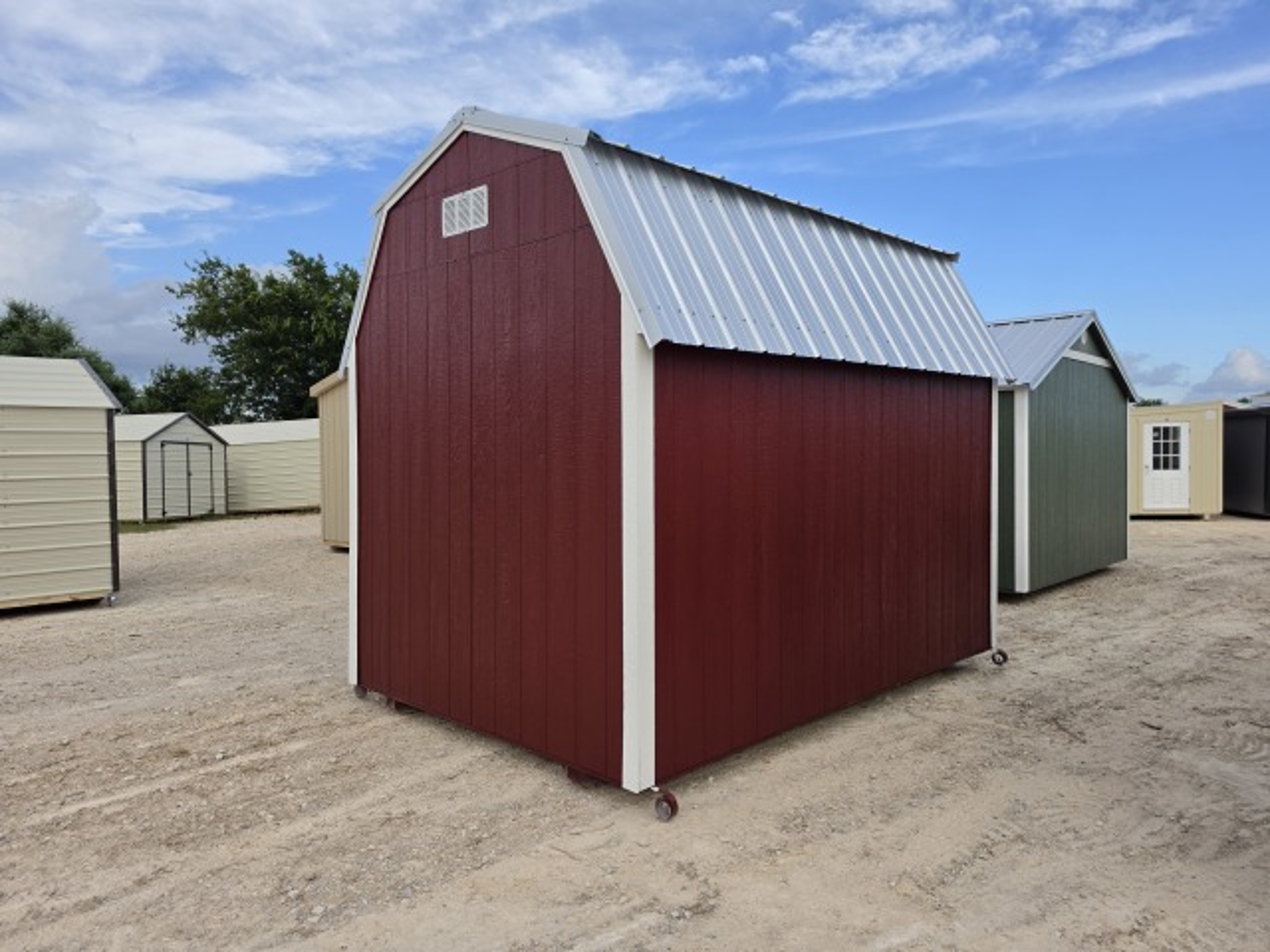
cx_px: 635
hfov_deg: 73.9
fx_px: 844
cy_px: 476
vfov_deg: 58.9
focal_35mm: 23
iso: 64
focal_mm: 6.5
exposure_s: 1/3436
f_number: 1.4
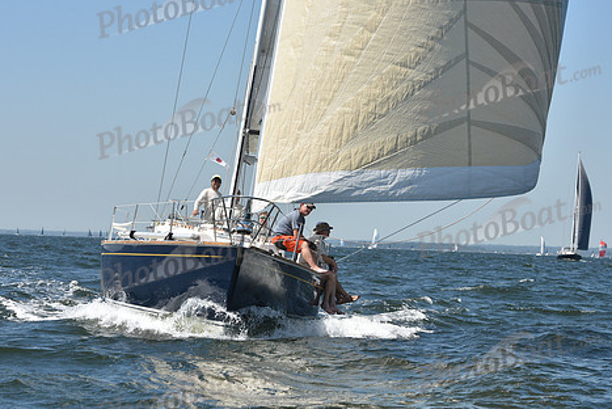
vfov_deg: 11.6
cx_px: 350
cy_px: 175
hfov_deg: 17.3
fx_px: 2007
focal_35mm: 118
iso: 250
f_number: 7.1
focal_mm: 95
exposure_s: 1/1250
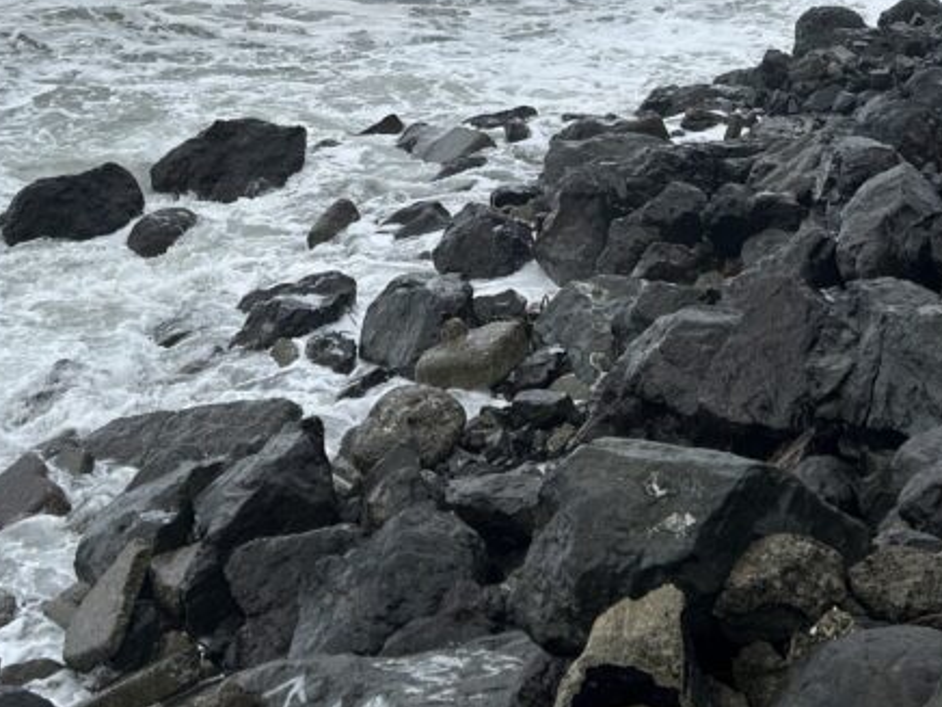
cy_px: -32
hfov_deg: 31.6
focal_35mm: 61
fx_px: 1660
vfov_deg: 22.9
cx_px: 557
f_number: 1.5
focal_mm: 5.7
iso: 50
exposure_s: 1/2353
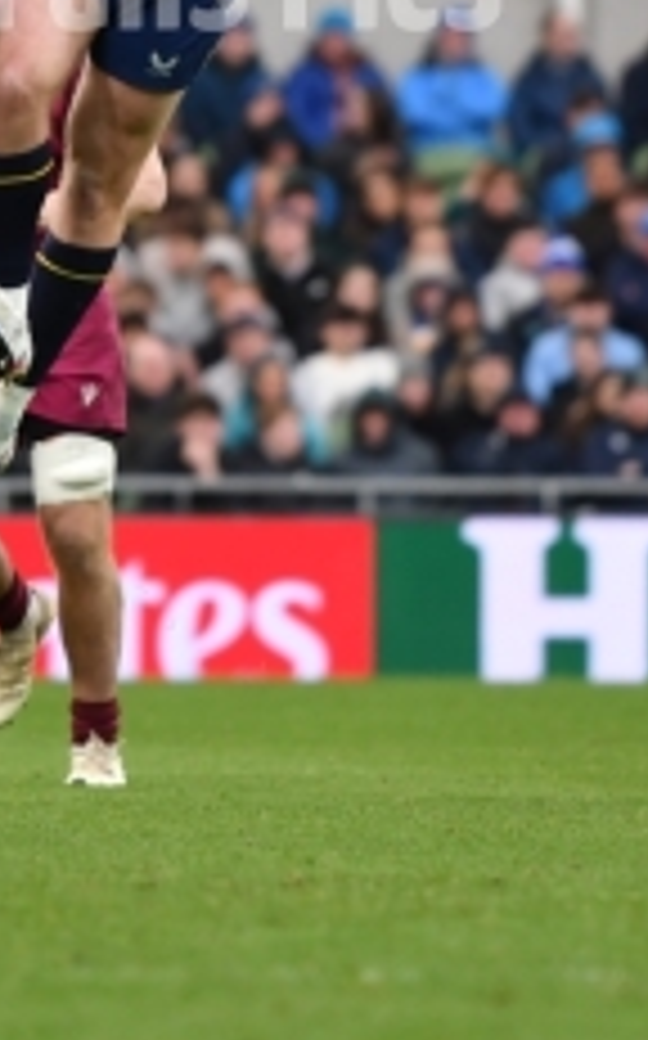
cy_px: -16
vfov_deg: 2.0
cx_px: 36
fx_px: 29979
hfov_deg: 1.2
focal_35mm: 1059
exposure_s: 1/1000
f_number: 2.8
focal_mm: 200
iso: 400
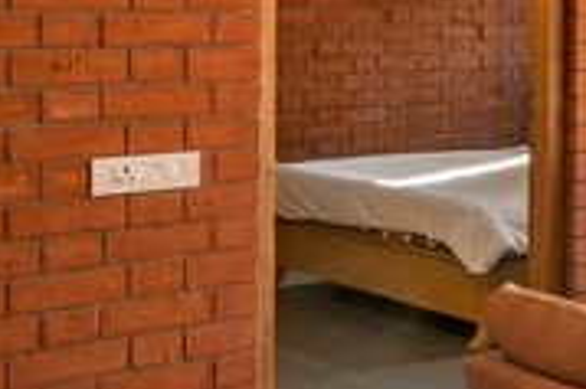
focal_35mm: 85
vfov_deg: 15.7
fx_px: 1382
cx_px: 1169
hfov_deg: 17.4
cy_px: -21
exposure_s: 1/100
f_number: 9
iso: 100
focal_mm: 19
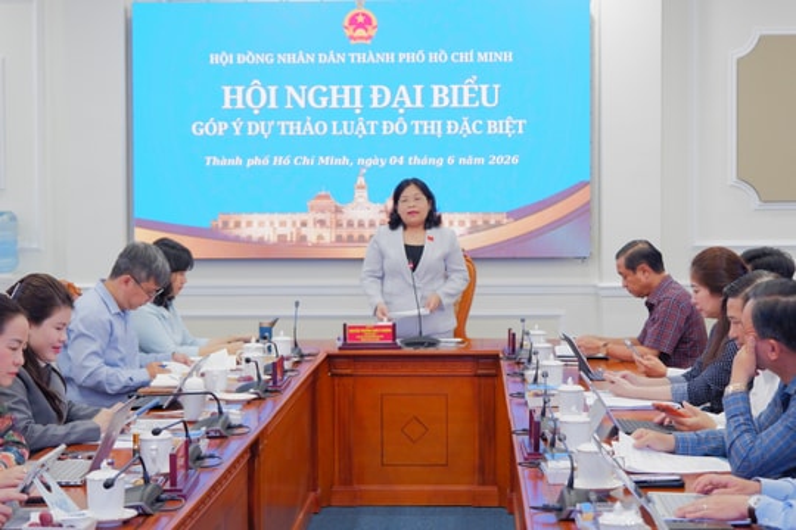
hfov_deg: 32.4
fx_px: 1371
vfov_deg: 21.9
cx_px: 398
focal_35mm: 62
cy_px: 265
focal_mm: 41.1
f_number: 4
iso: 2500
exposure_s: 1/125
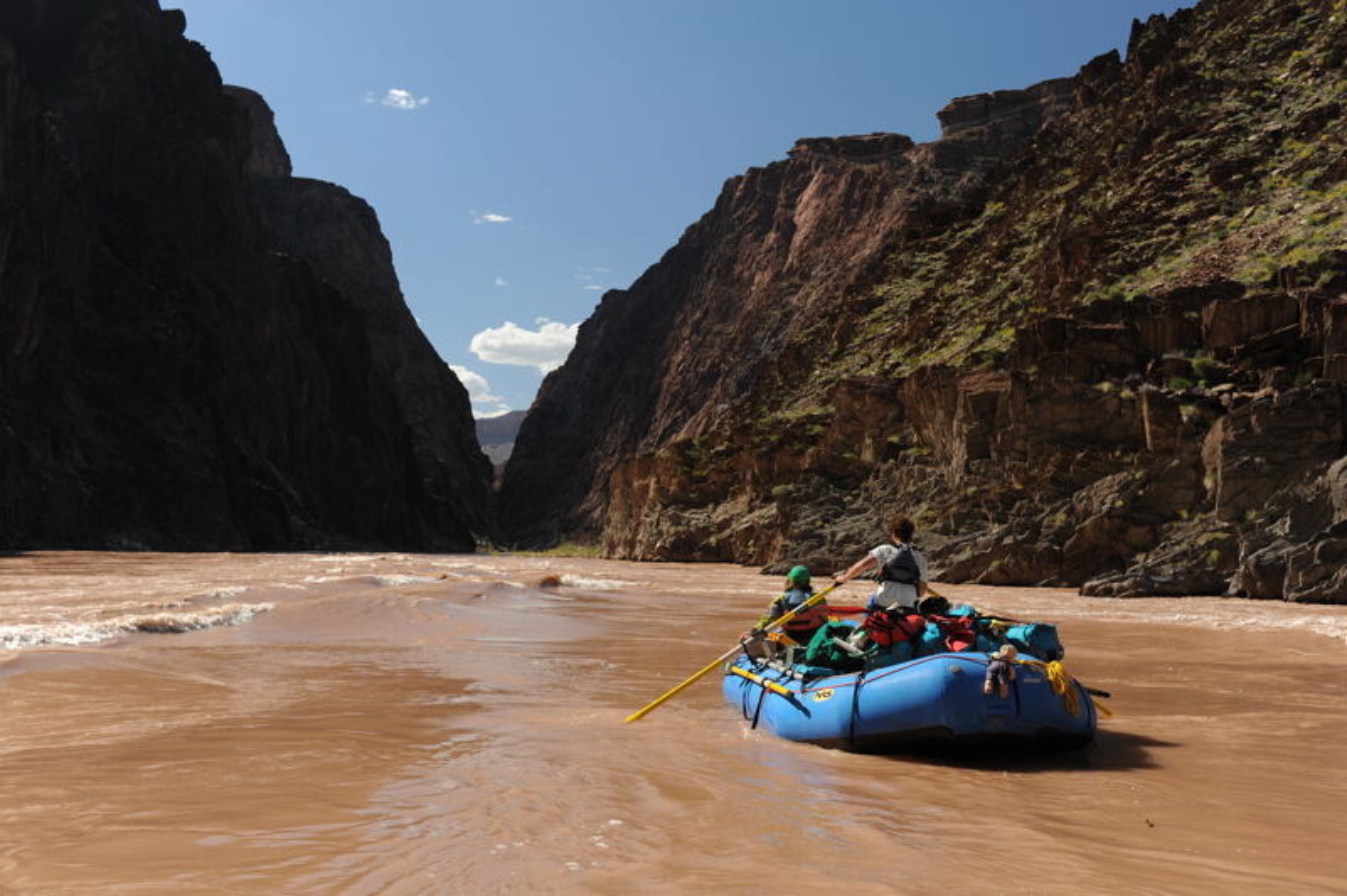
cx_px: 674
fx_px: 1308
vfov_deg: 37.8
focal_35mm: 35
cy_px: 448
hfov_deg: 54.5
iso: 200
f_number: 6.3
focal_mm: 35
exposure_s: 1/500
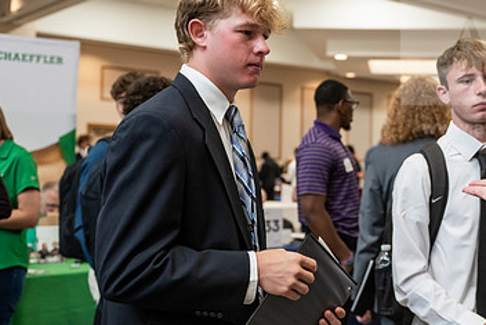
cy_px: 157
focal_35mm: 56
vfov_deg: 24.2
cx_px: 359
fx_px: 756
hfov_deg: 34.9
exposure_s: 1/200
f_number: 2.8
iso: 1600
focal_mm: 34
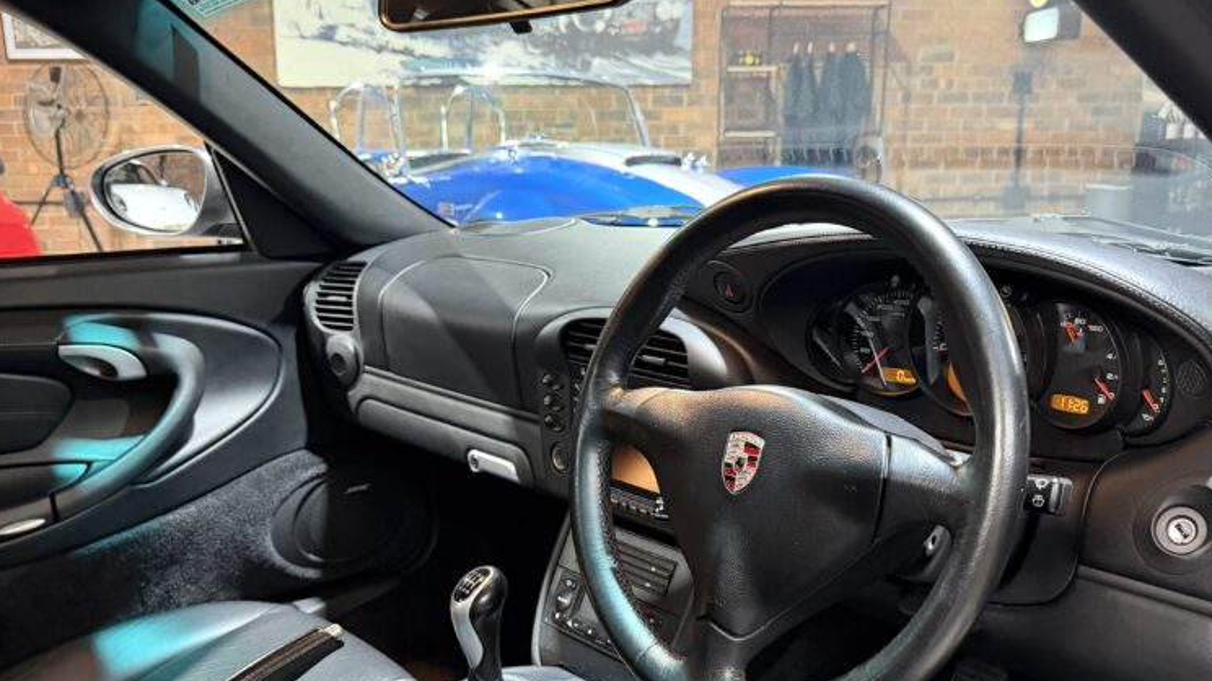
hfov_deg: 55.3
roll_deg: +0.4
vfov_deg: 32.4
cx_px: 596
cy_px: 479
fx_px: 1157
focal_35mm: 36
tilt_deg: -15.5
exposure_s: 1/33
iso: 640
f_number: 1.78
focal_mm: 6.76
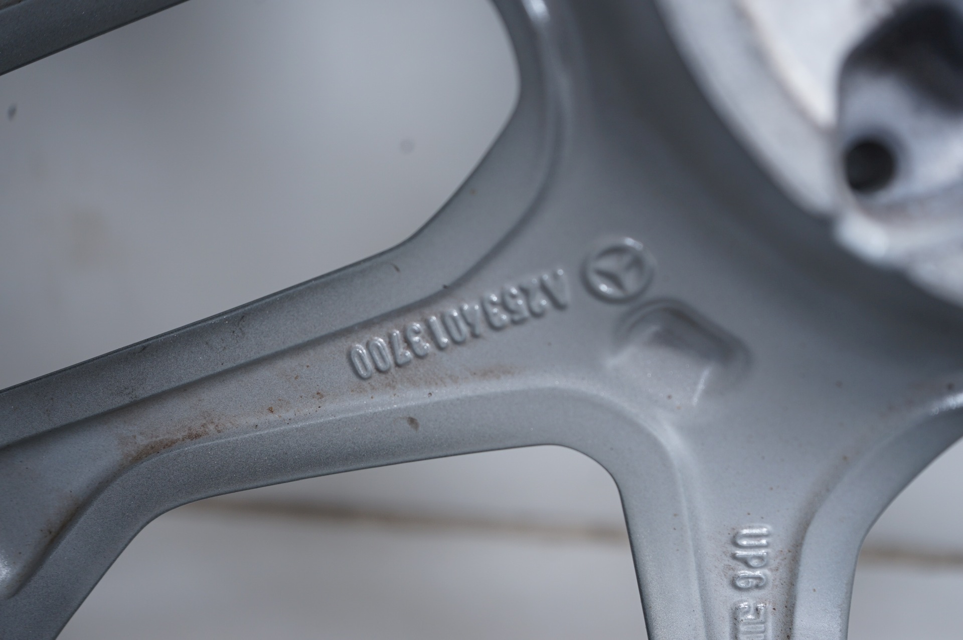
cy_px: 320
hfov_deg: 37.5
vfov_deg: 25.5
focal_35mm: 53
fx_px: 1417
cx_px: 482
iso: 250
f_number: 5.6
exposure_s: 1/125
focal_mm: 53
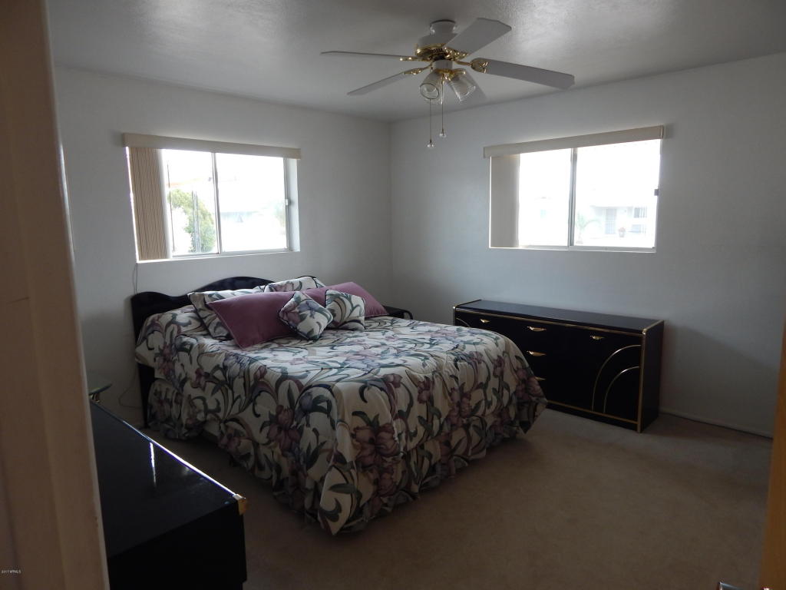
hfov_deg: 76.4
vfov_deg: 61.1
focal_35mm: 22
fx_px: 500
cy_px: 295
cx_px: 393
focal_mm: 4
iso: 125
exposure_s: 1/60
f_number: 3
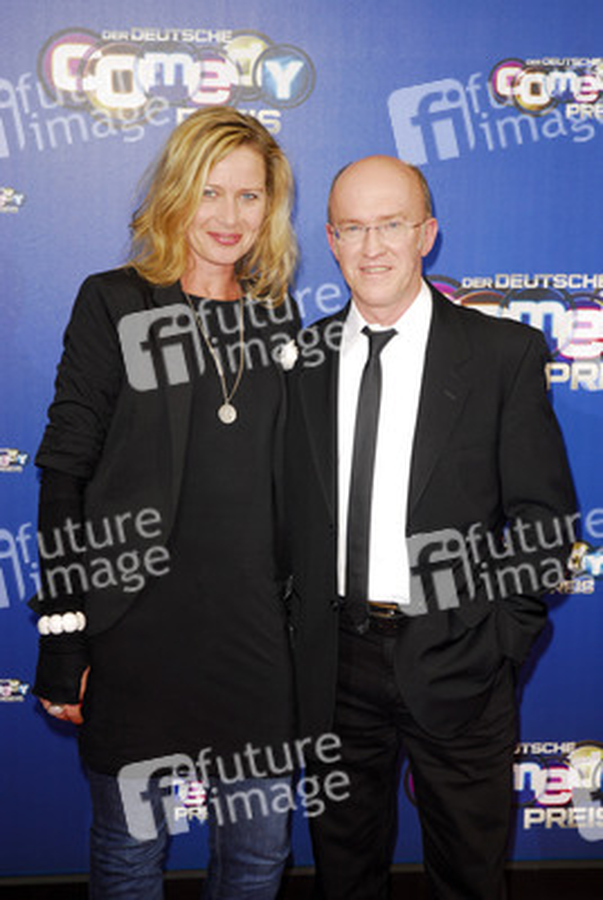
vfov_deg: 27.0
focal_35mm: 75
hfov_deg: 18.2
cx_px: 302
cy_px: 450
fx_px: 1878
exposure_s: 1/60
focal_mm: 50
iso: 200
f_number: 5
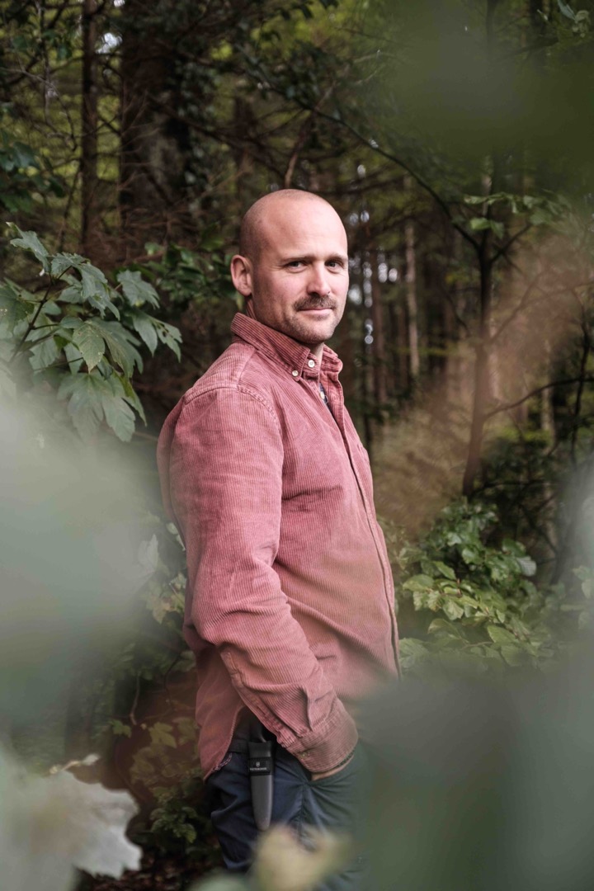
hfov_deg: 21.9
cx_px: 297
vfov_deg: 32.4
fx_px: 1534
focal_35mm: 62
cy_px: 446
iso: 200
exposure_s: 1/125
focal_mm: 41.4
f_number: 3.2
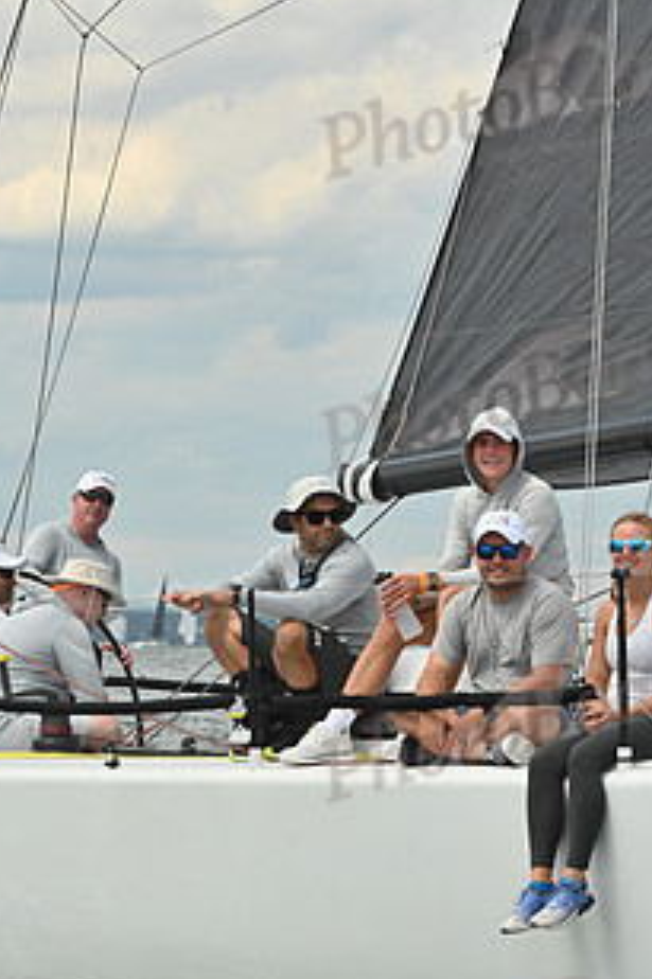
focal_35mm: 192
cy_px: 599
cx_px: 159
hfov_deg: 7.1
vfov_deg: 10.7
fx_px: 5221
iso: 320
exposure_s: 1/1600
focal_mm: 102
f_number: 7.1
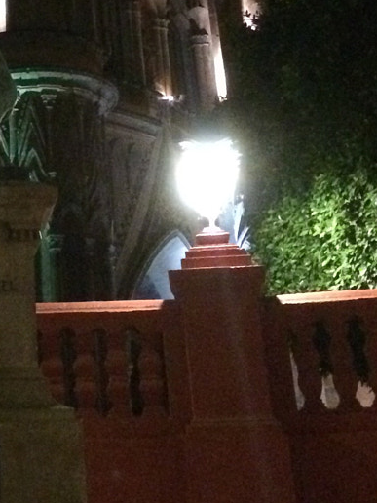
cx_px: -38
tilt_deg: +29.2
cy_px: -99
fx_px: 1307
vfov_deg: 20.4
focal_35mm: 90
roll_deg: +0.4
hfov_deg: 16.0
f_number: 2.2
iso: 800
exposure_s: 1/15
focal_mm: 4.15
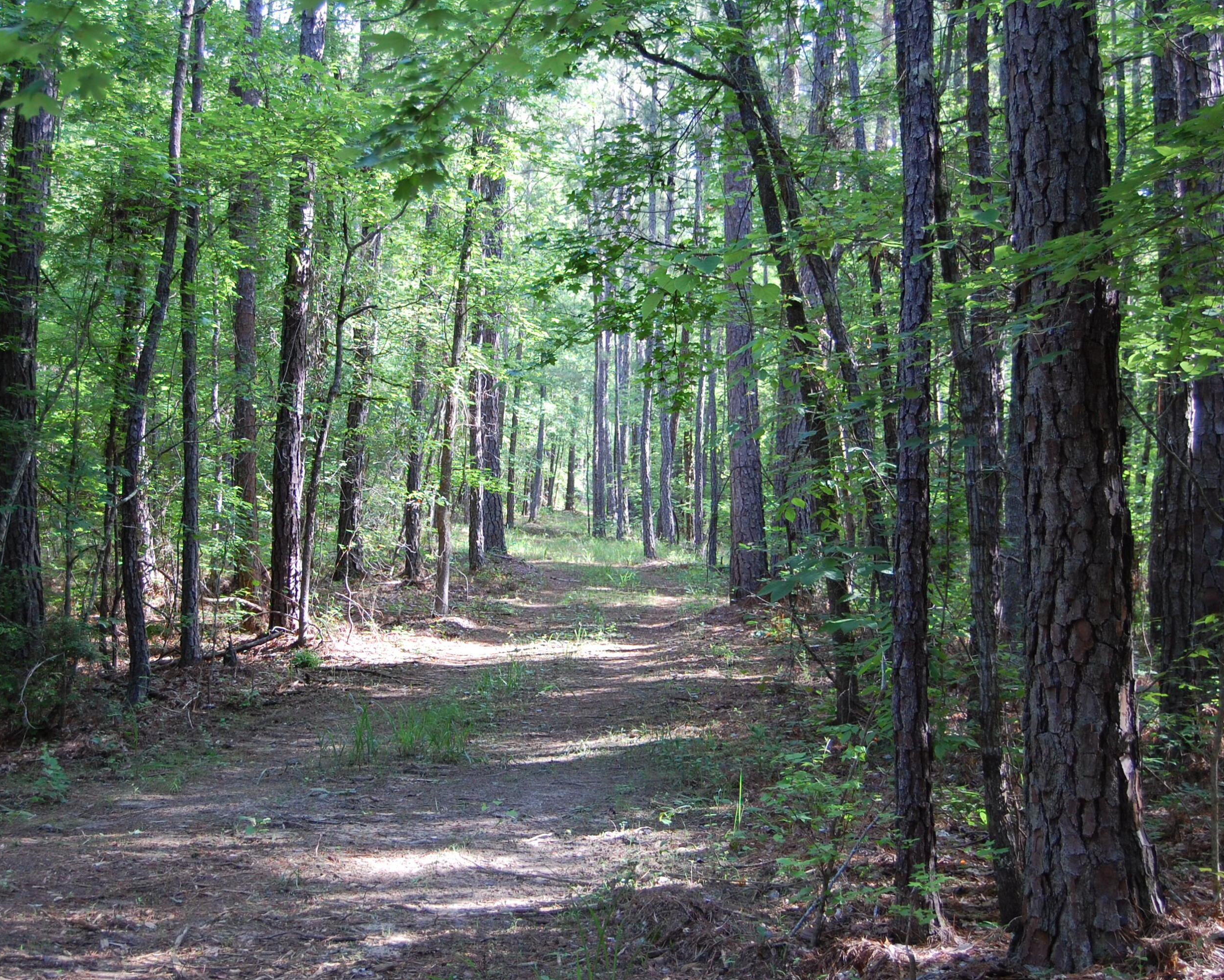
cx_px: 508
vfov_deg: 28.8
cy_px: 490
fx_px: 1904
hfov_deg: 35.5
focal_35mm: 53
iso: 400
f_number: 4.5
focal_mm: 31
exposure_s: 1/80
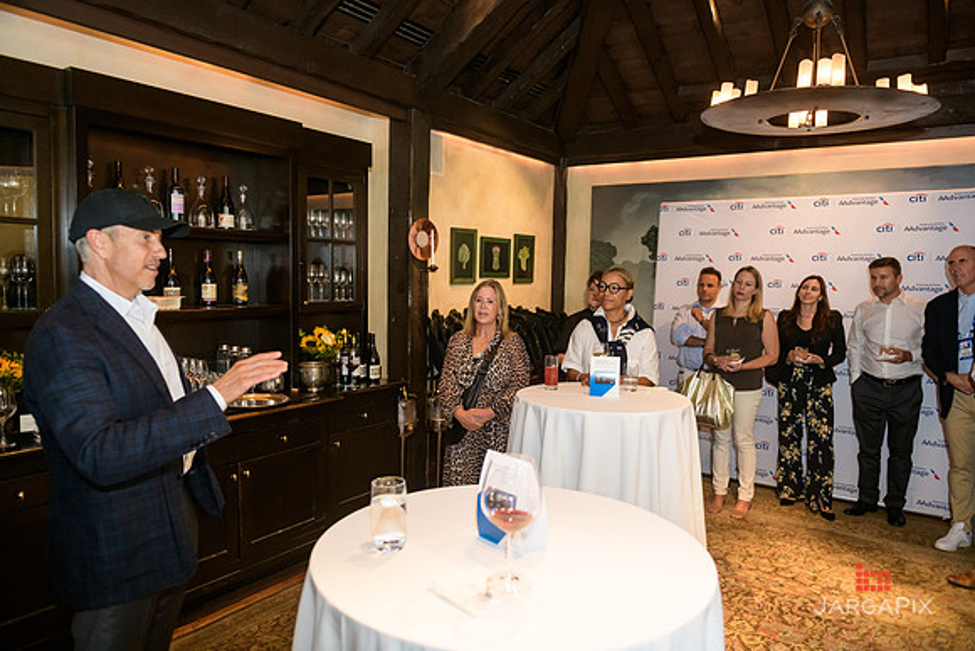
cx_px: 488
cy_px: 326
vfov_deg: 53.2
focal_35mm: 24
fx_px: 650
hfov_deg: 73.7
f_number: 3.2
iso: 1250
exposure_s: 1/125
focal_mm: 24
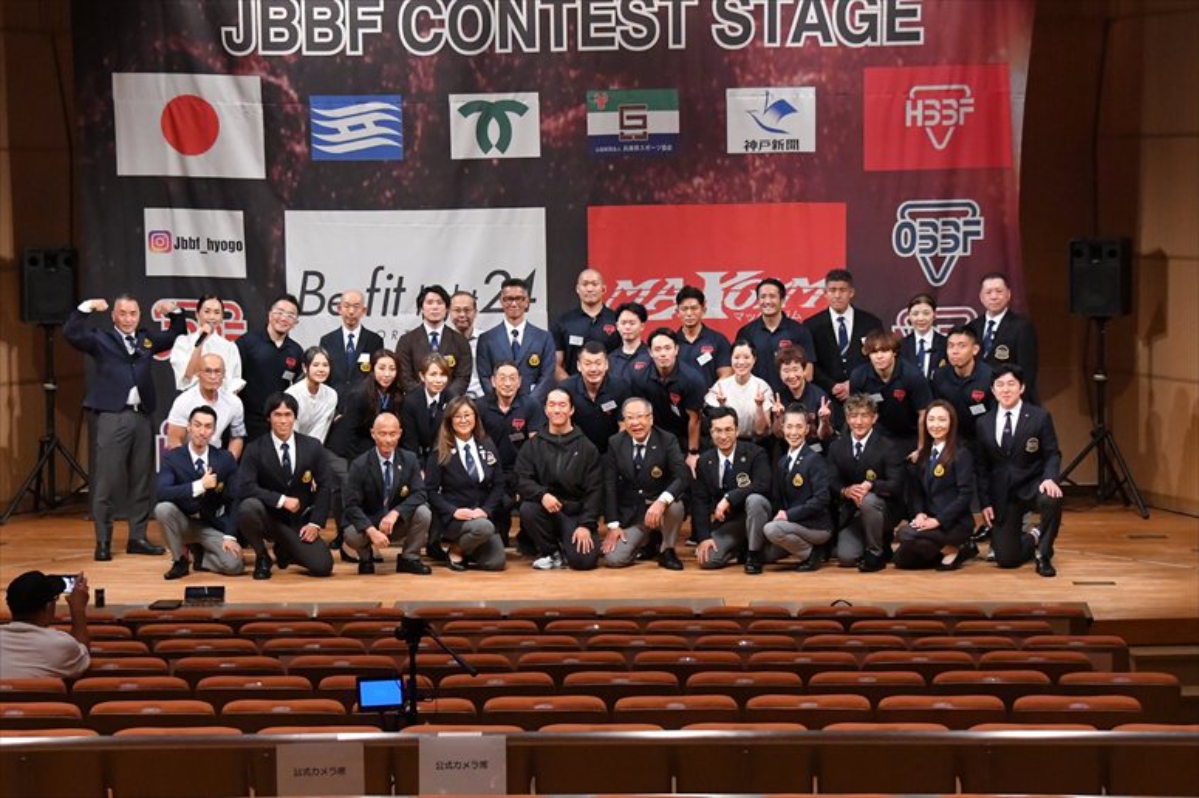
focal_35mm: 102
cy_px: 399
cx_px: 600
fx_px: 3396
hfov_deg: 20.0
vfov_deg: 13.4
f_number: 5.6
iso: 8000
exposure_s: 1/400
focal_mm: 68
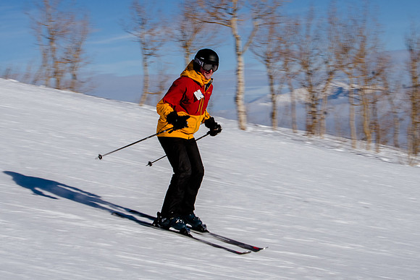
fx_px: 1034
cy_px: 94
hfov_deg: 22.9
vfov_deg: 15.4
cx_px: 240
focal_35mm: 89
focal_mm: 40
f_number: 18
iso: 160
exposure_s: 1/200
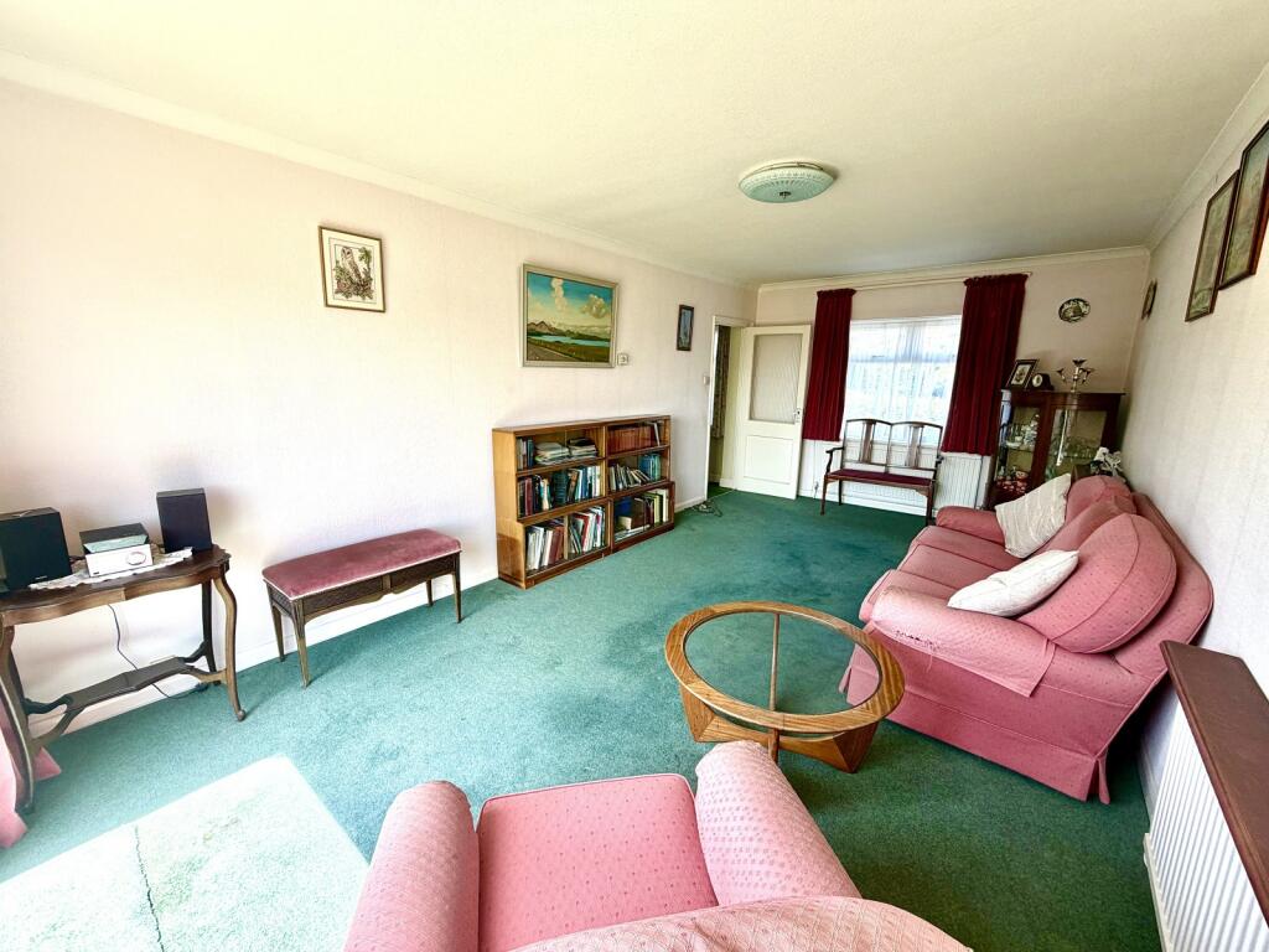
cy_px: 476
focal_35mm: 14
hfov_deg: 102.1
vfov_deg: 85.7
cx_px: 634
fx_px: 513
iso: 64
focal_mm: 2.22
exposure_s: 1/121
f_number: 2.2
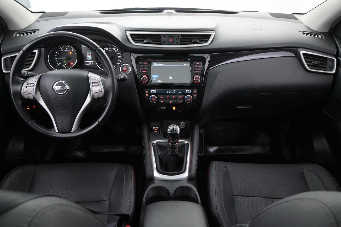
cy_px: 114
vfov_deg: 43.6
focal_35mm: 30
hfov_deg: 61.9
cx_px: 170
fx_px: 284
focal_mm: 20
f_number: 3.8
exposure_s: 1/40
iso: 2500
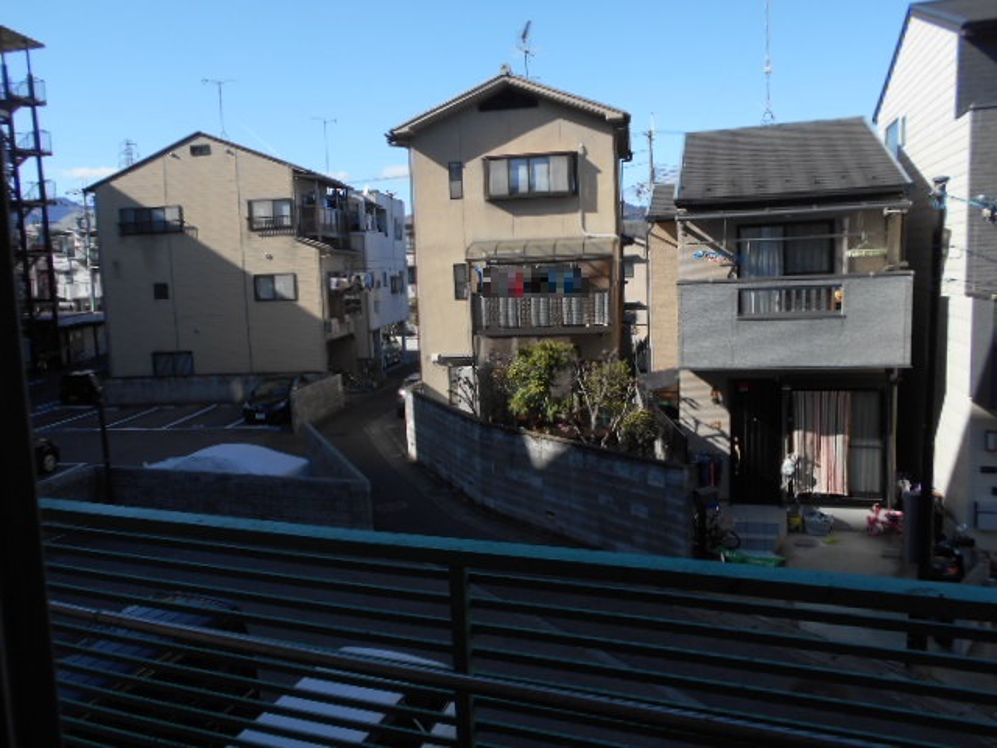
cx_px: 498
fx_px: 749
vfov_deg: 53.1
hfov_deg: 67.3
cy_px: 374
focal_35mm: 26
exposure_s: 1/800
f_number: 3.2
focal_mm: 4.6
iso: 80
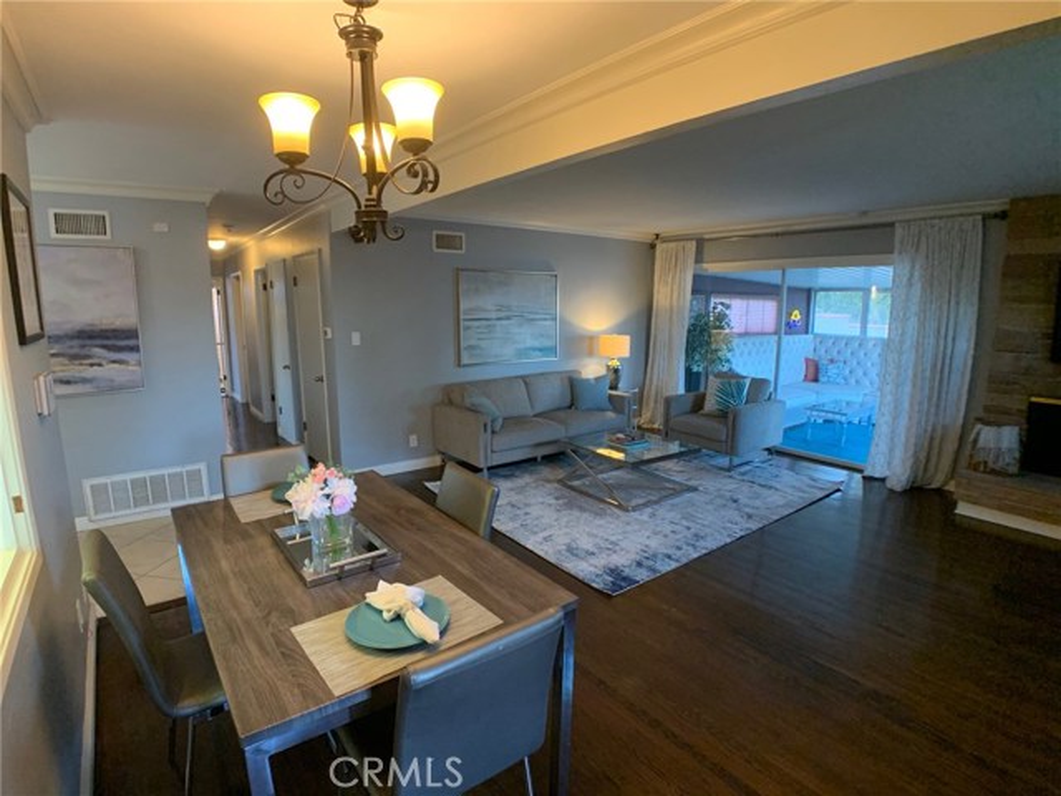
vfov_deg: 53.1
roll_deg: -0.2
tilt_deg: -11.0
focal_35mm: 26
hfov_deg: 67.3
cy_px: 398
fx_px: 797
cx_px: 530
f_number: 1.8
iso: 320
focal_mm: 4.25
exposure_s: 1/60
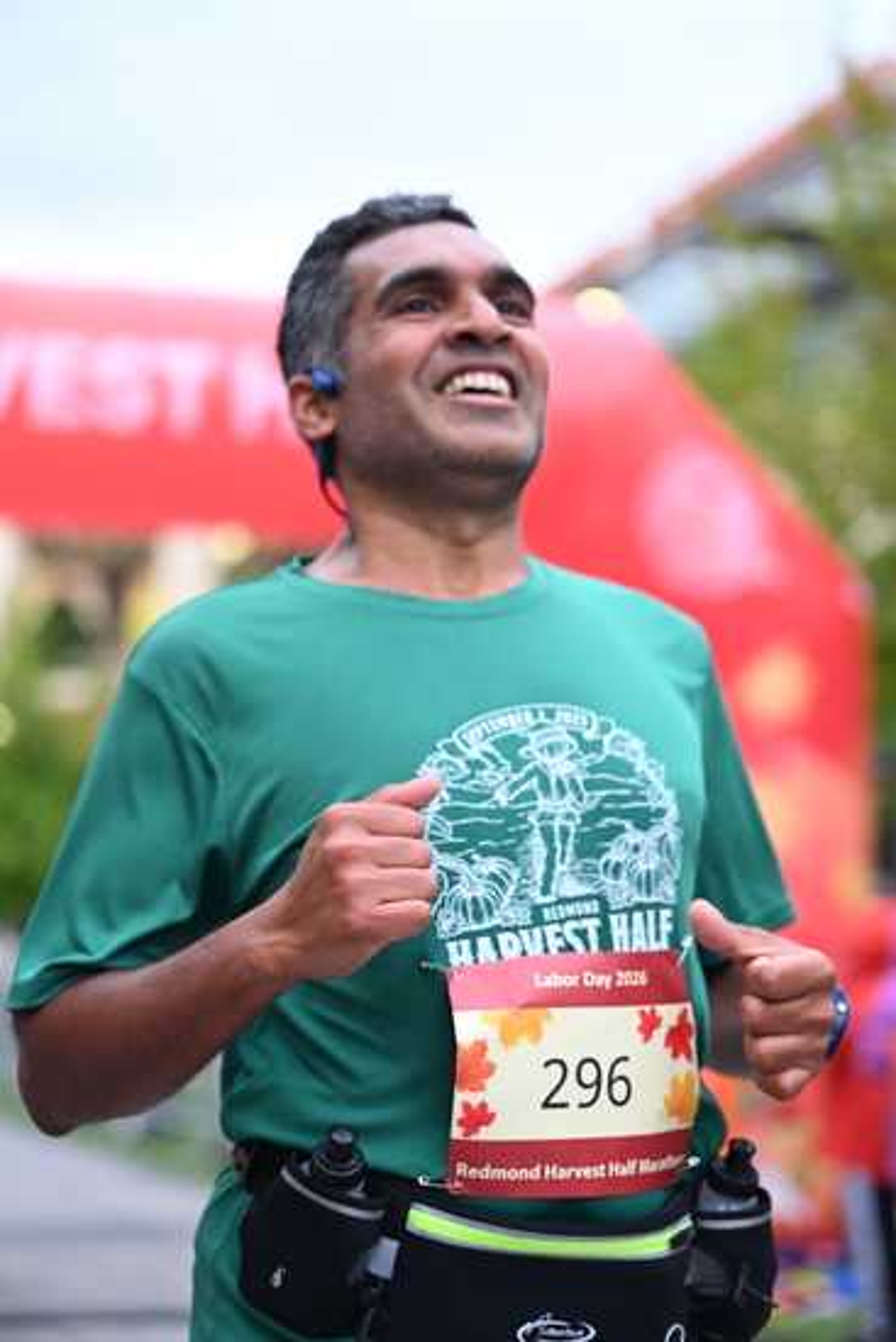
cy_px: 671
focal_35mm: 79
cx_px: 448
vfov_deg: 25.7
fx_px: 2947
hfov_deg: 17.3
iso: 1000
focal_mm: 79
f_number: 2.8
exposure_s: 1/1600
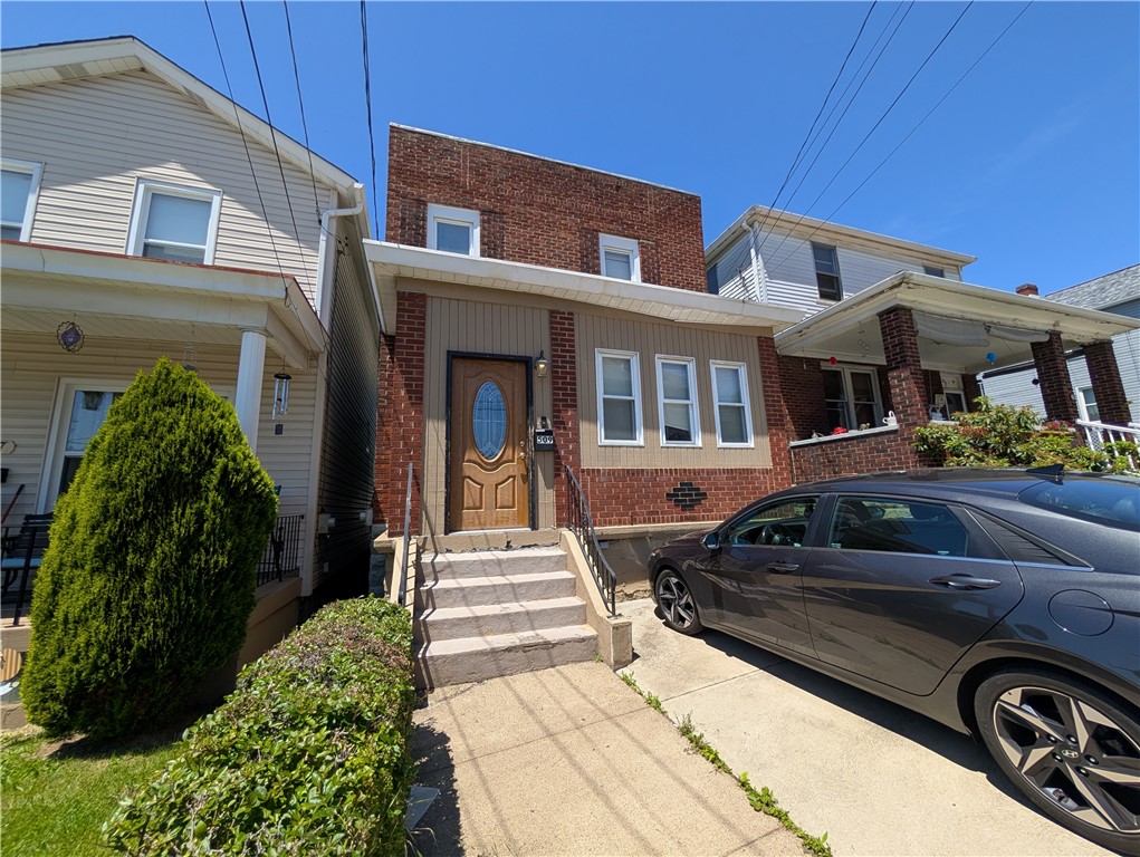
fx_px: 396
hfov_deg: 110.5
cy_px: 428
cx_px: 570
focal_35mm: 12
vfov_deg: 94.6
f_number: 1.7
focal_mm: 2.02
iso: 56
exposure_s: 1/2252
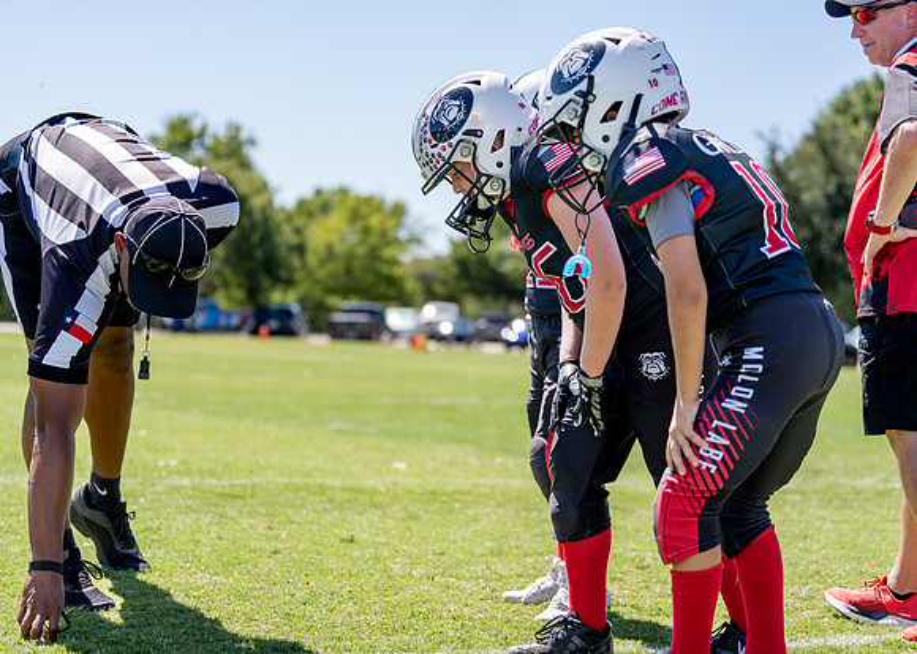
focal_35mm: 74
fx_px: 1917
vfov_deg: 19.4
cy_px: 327
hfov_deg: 26.9
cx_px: 492
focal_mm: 70
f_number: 2.8
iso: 100
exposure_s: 1/1000
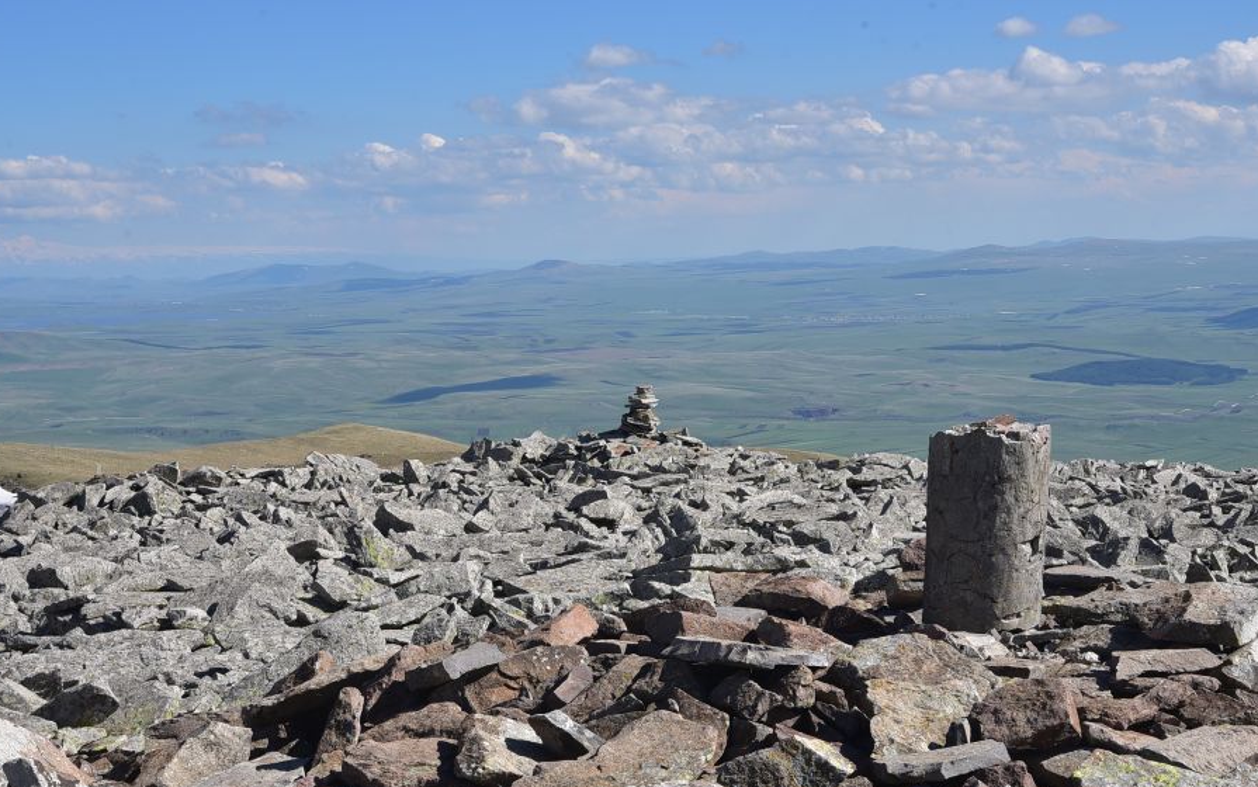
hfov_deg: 27.8
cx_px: 715
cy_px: 518
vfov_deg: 17.6
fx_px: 2538
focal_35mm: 74
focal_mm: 50
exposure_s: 1/125
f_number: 16
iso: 160
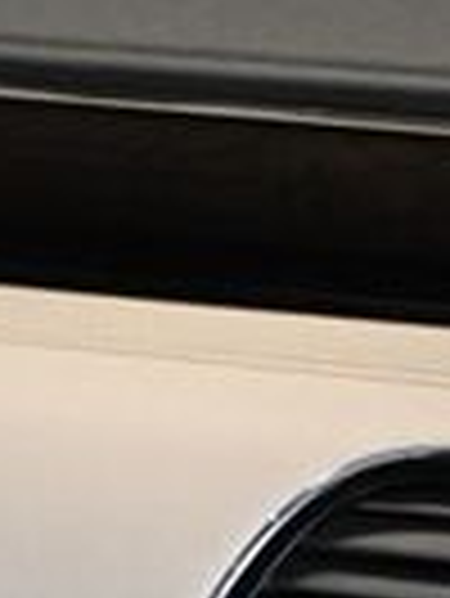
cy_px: 697
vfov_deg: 13.5
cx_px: -531
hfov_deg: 9.5
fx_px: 2466
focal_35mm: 142
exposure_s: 1/80
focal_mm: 20.5
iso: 3200
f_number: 3.8
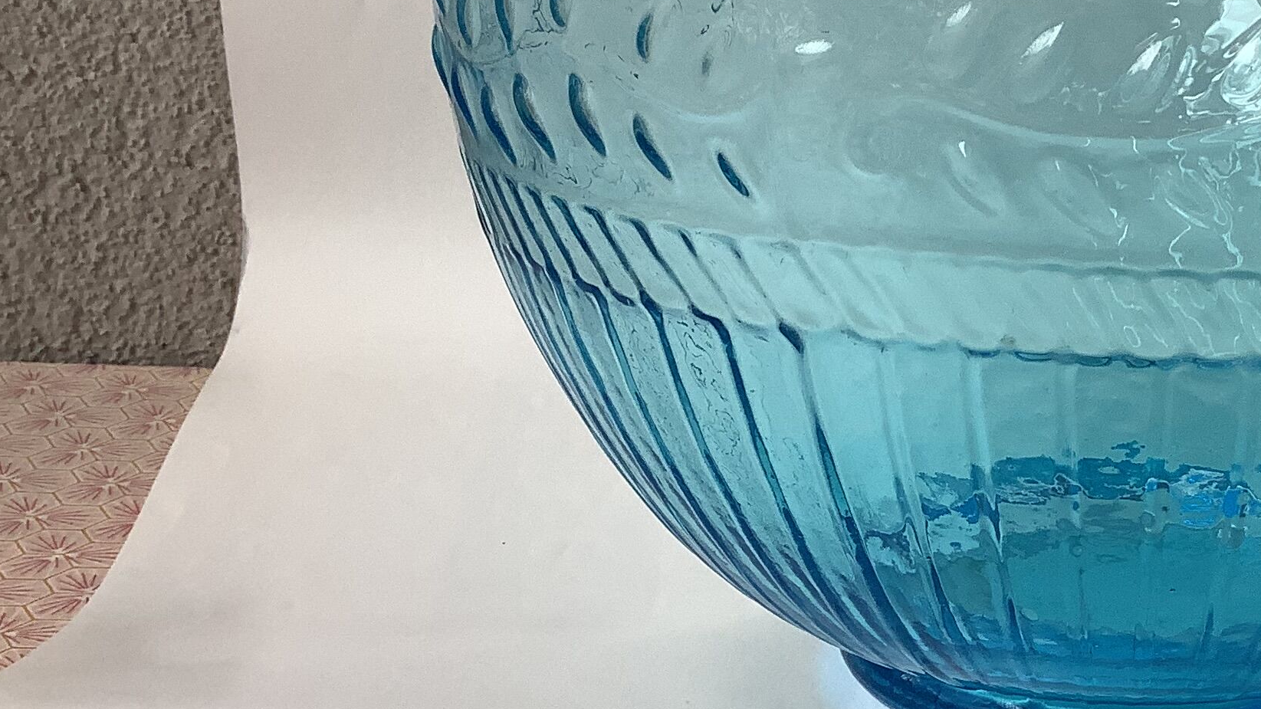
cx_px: 1185
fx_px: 2240
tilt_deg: -12.5
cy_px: 301
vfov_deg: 18.0
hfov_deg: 29.8
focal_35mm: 67
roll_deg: -1.0
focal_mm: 3.3
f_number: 2.4
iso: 40
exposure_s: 1/100
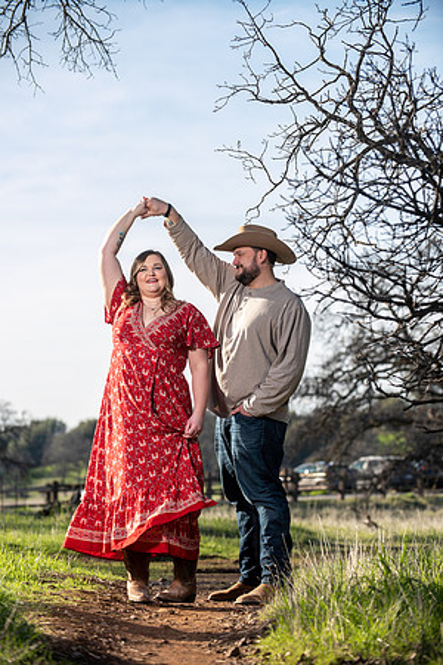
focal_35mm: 98
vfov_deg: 20.8
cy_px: 332
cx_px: 222
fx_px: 1809
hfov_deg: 14.0
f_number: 4
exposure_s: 1/250
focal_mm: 98
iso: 50
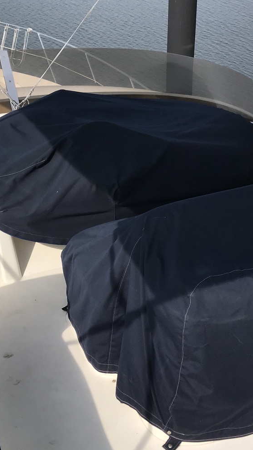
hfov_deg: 24.4
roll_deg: -1.6
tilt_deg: -32.0
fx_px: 585
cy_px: 260
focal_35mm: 49
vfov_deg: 42.0
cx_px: 145
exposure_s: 1/2519
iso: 20
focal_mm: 3.99
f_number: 1.8
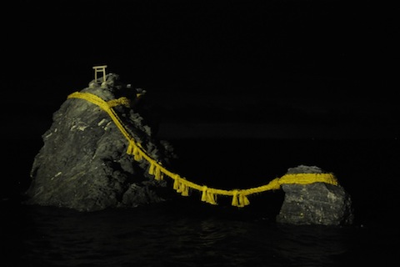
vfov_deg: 25.8
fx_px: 583
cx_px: 200
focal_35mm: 52
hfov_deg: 37.9
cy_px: 134
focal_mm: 35
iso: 2000
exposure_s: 1/13
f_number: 1.8
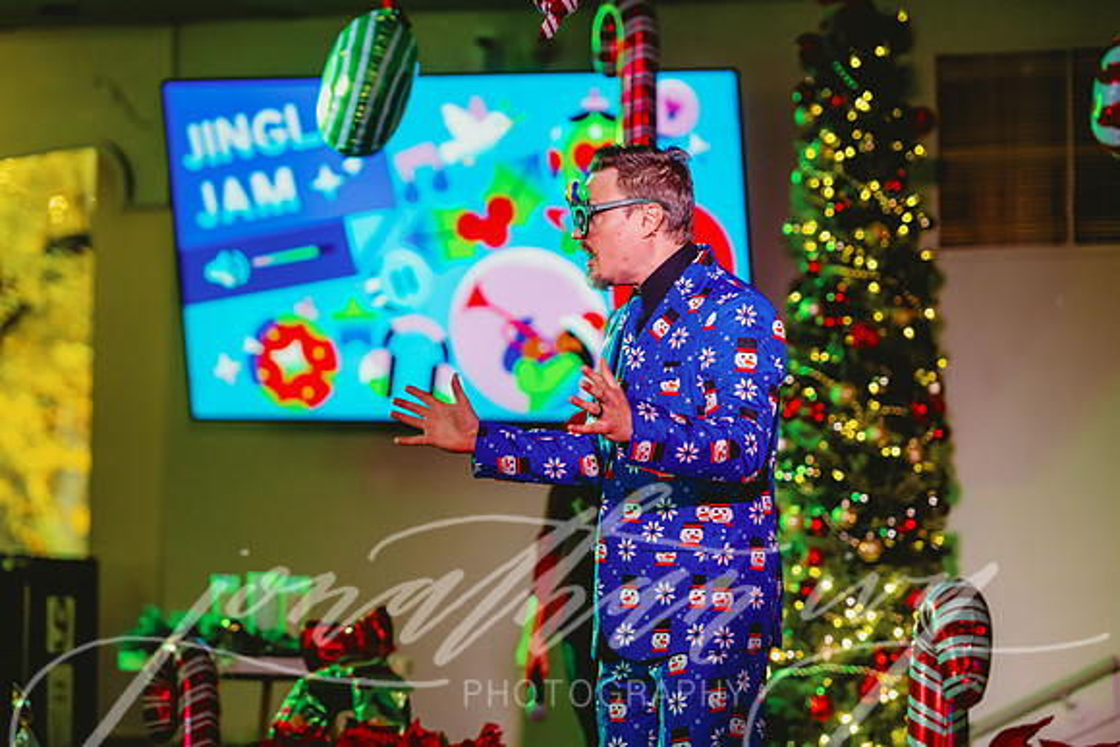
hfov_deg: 12.8
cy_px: 374
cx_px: 560
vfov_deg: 8.6
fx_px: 4979
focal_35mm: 160
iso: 1600
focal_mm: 160
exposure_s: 1/320
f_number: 2.8
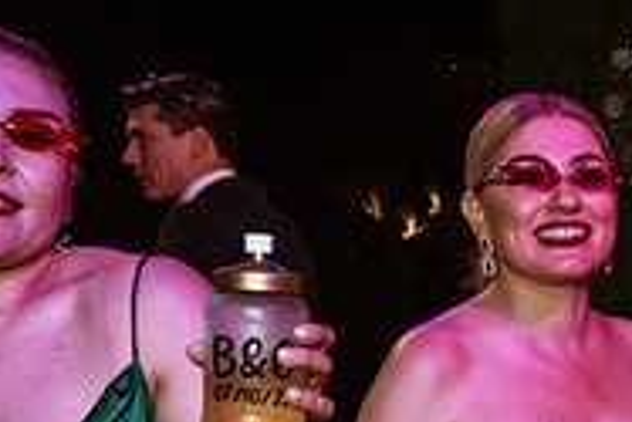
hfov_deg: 19.3
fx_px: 1687
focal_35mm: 96
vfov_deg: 14.0
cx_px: 869
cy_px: 459
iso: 1250
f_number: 8
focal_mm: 31
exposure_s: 1/125
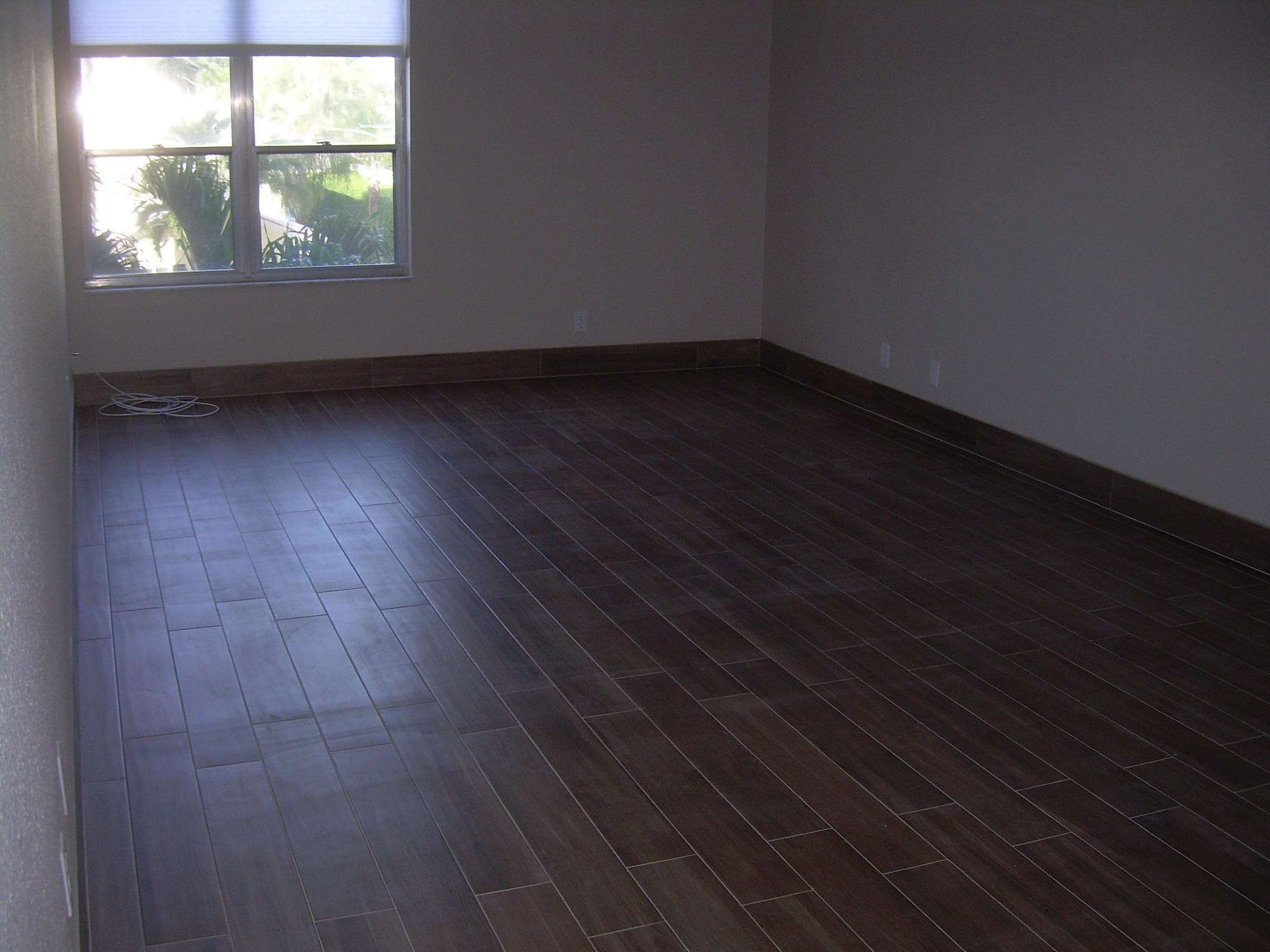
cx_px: 635
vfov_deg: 37.7
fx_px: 1394
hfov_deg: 49.0
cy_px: 476
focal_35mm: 38
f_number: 2.8
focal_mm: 6.3
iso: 55
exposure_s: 1/60
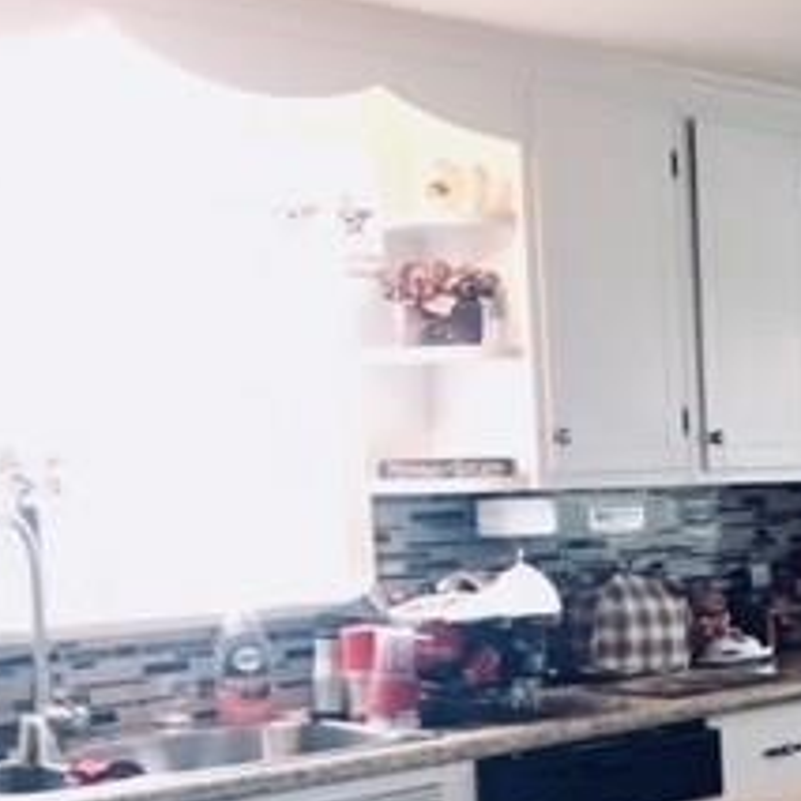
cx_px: 1023
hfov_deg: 20.6
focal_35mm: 77
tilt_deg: -6.8
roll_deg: +1.6
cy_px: 699
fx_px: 2016
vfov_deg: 22.0
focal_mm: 4.15
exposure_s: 1/20
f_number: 2.2
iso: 200
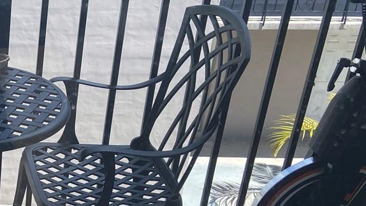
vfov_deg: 15.1
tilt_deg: -29.6
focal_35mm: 79
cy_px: 202
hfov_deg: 24.3
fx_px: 767
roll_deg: -0.1
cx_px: -76
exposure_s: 1/447
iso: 32
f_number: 1.8
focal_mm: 4.25
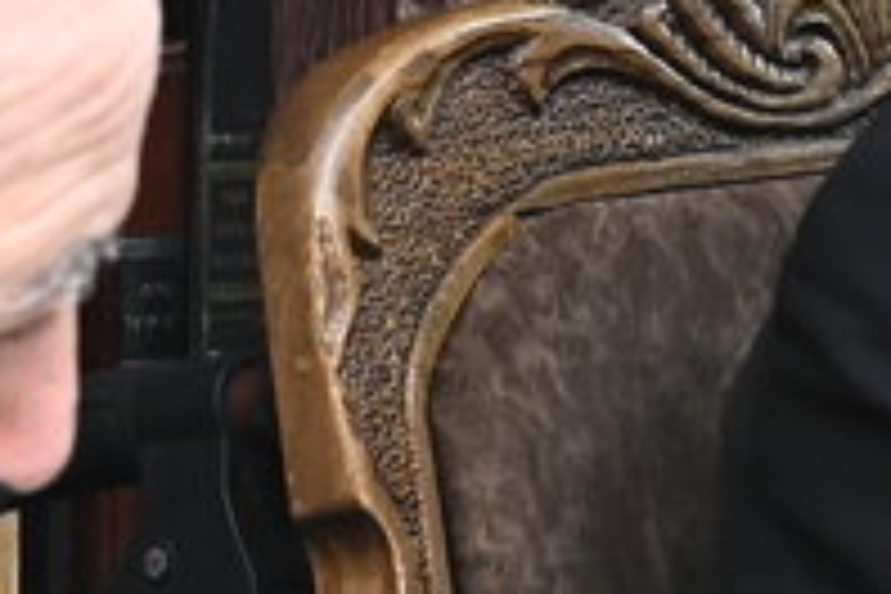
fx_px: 10864
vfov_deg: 3.1
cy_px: -65
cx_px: 1292
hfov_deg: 4.7
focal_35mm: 439
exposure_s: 1/200
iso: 2000
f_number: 5.6
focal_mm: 62
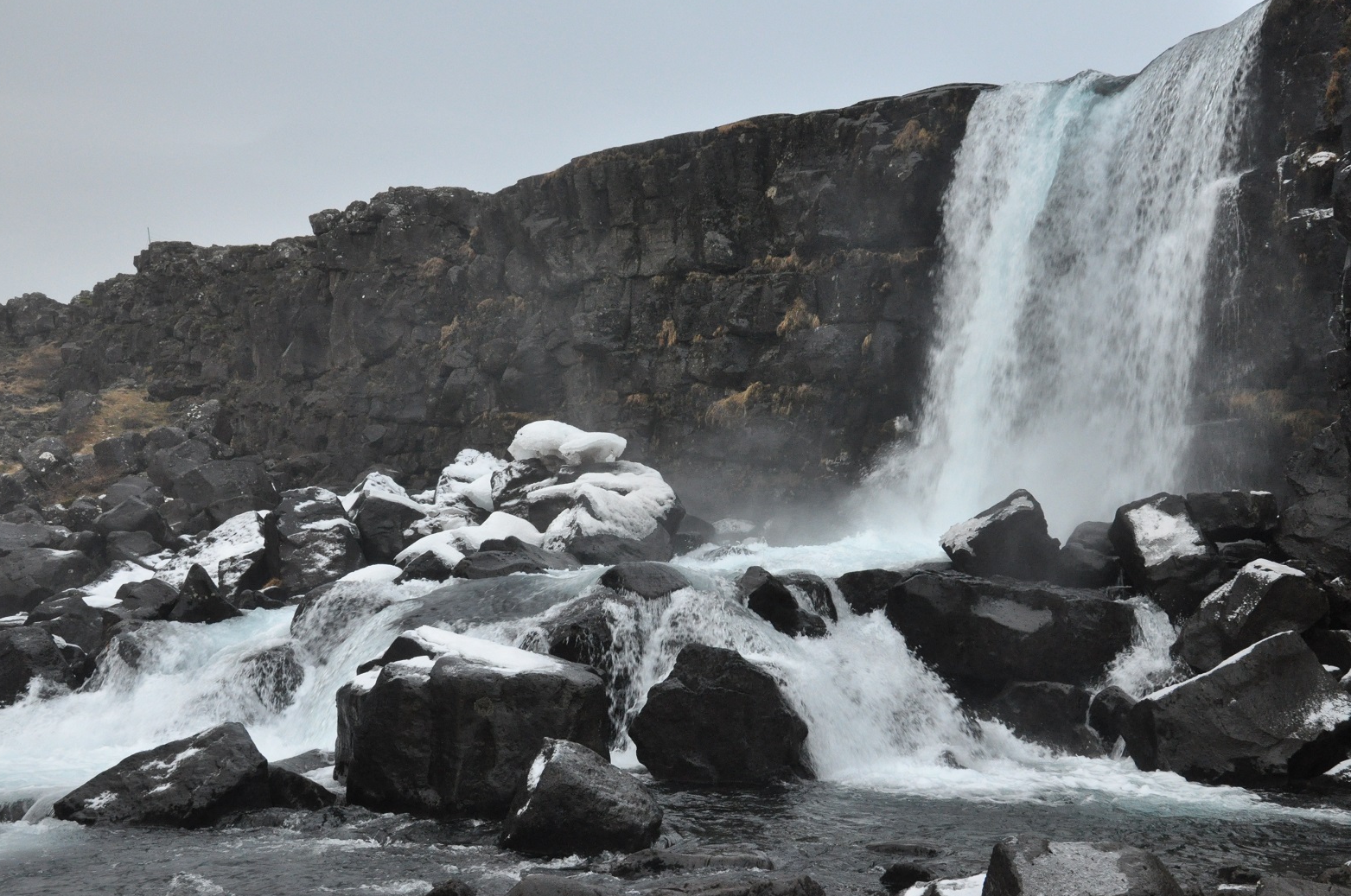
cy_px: 448
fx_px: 1611
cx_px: 687
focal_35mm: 43
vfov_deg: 31.1
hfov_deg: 45.5
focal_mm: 28
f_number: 13
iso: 1600
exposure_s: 1/100
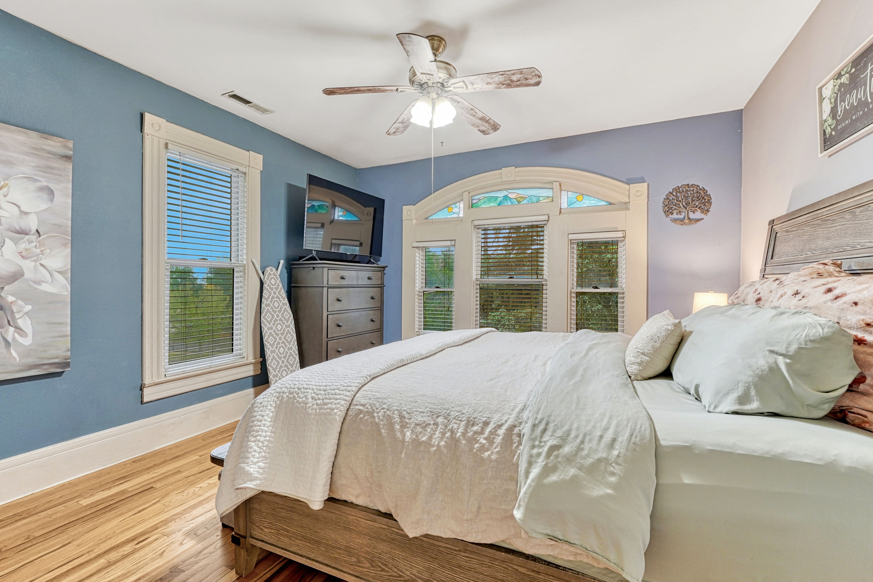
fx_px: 340
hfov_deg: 104.2
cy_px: 291
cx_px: 436
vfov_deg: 81.2
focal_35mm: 14
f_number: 8
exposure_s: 1/8
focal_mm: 14
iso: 800
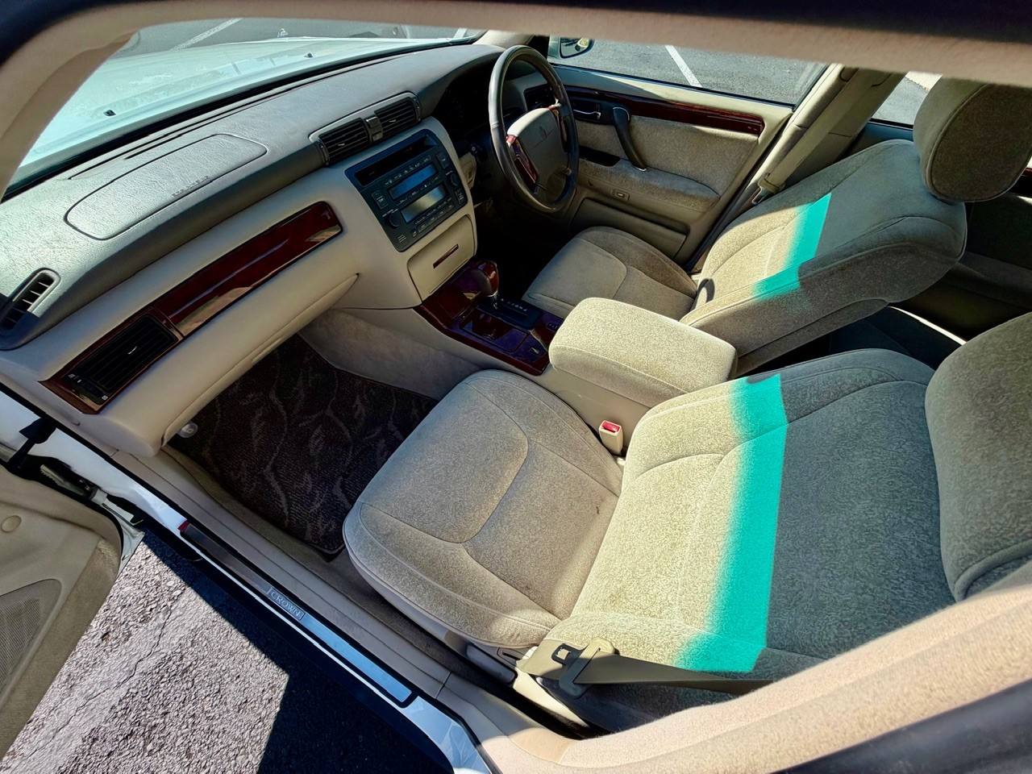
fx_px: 417
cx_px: 516
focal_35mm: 14
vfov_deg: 85.7
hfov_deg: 102.1
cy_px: 387
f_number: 2.2
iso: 20
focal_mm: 2.22
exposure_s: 1/770
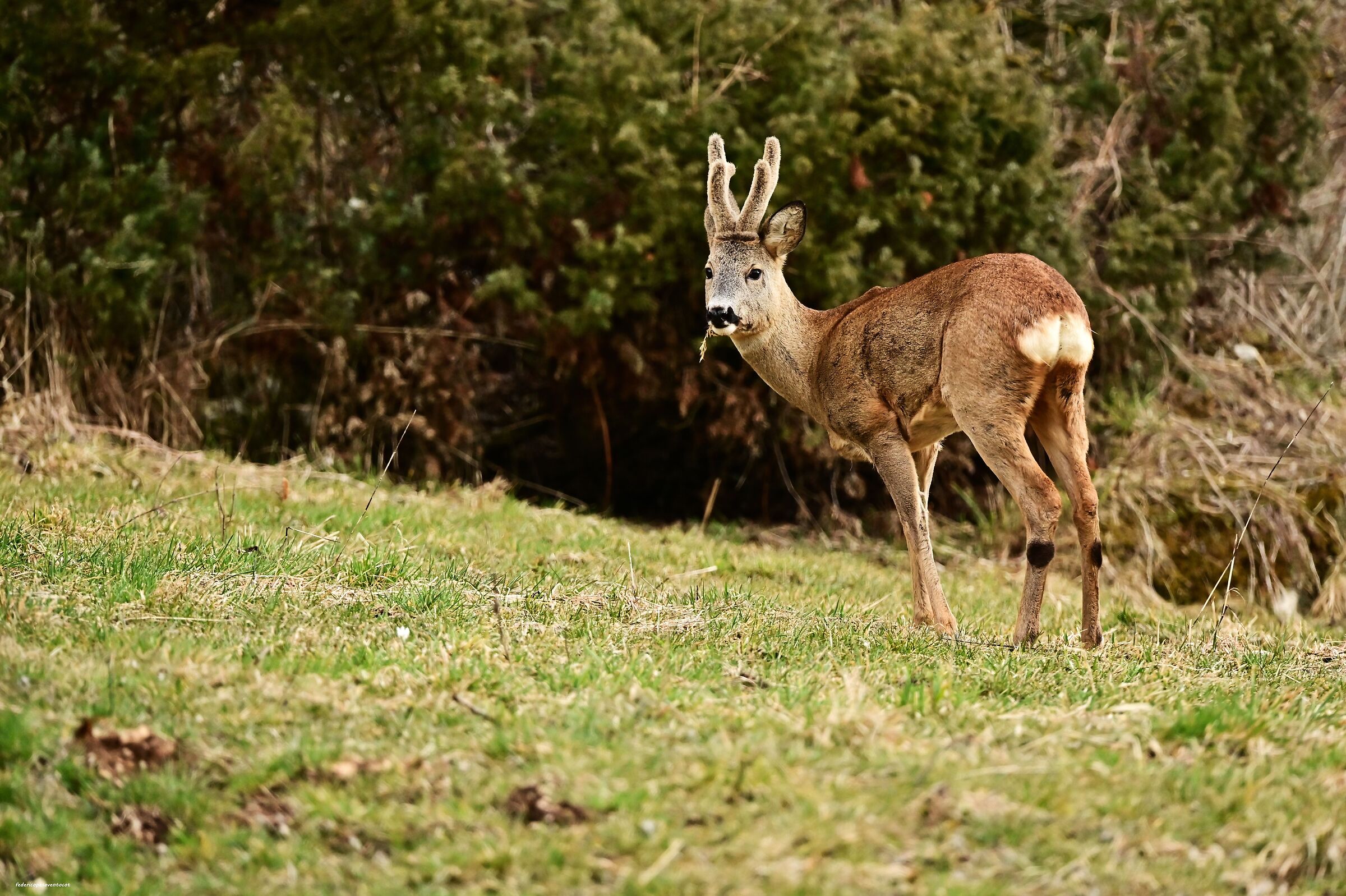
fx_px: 20550
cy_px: 448
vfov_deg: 2.5
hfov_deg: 3.8
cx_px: 673
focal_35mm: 550
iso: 2500
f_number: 8
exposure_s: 1/2000
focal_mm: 550
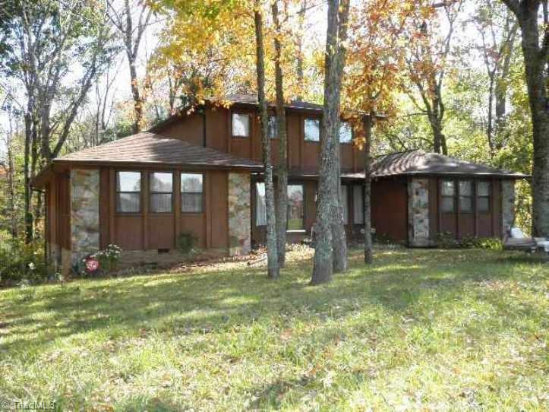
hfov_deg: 52.6
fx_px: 555
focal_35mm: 35
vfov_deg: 40.7
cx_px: 274
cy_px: 206
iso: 64
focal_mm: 6.1
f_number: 3.2
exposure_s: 1/125
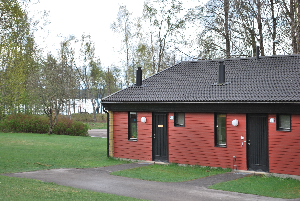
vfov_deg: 16.6
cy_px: 100
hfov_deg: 24.6
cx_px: 150
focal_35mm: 82
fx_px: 688
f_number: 5.6
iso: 100
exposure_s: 1/125
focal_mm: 55
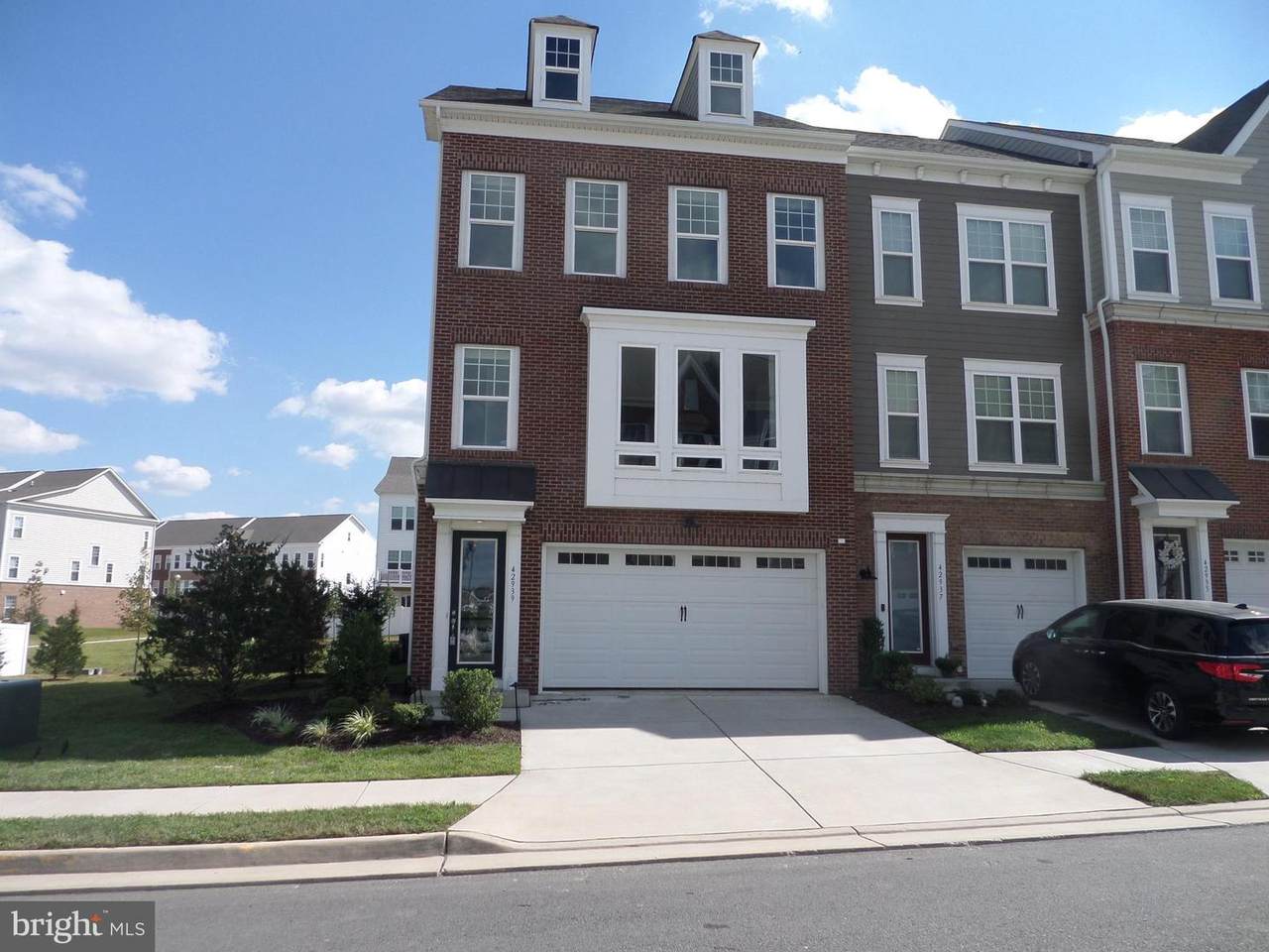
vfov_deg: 56.8
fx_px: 880
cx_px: 634
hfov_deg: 71.6
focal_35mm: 24
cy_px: 476
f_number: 3.6
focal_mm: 4
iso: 100
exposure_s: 1/1000
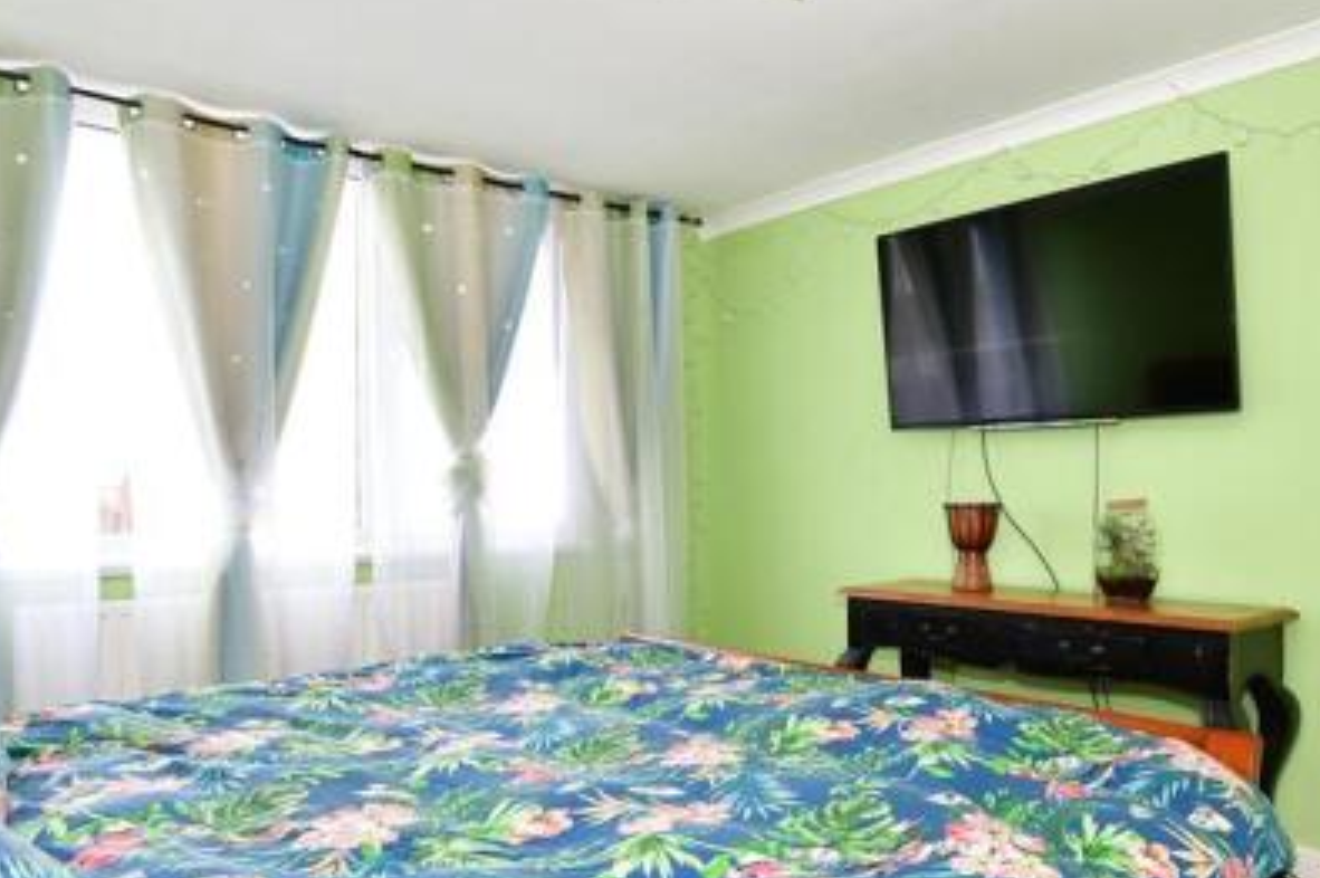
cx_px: 710
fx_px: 916
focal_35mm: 25
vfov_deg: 51.1
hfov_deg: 71.4
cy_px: 494
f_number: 5.6
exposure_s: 1/6
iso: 250
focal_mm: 10
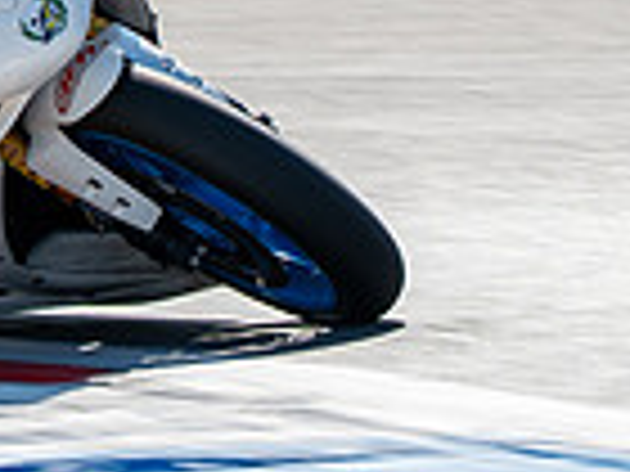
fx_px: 17144
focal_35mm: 942
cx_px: -32
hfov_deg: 2.1
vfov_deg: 1.6
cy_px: -52
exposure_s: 1/250
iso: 160
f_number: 9
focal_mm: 200
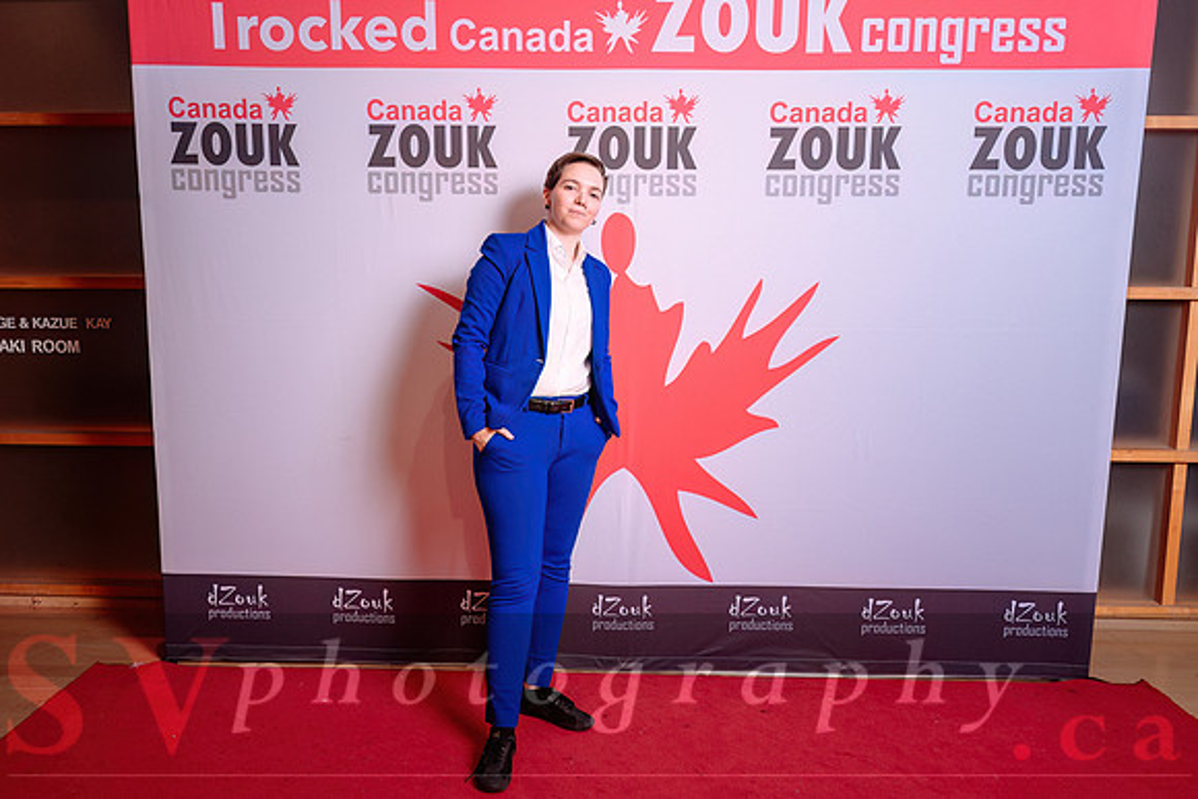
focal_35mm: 32
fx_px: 1076
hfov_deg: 58.2
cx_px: 569
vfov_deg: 40.8
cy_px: 410
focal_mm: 29
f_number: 4.5
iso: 200
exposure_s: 1/160
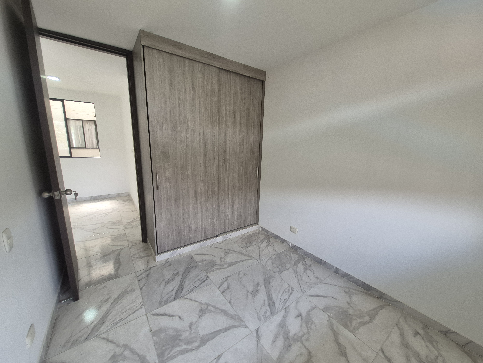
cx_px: 242
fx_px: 181
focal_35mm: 13
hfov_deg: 106.2
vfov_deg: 89.9
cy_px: 182
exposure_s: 1/60
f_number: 2.2
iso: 80
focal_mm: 1.74
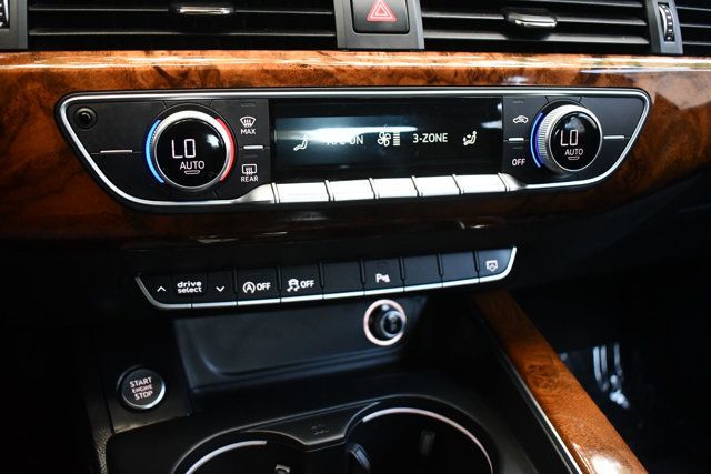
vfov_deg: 38.9
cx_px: 356
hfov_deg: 55.8
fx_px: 672
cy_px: 237
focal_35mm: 34
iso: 3200
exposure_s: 1/80
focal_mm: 23
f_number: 3.8
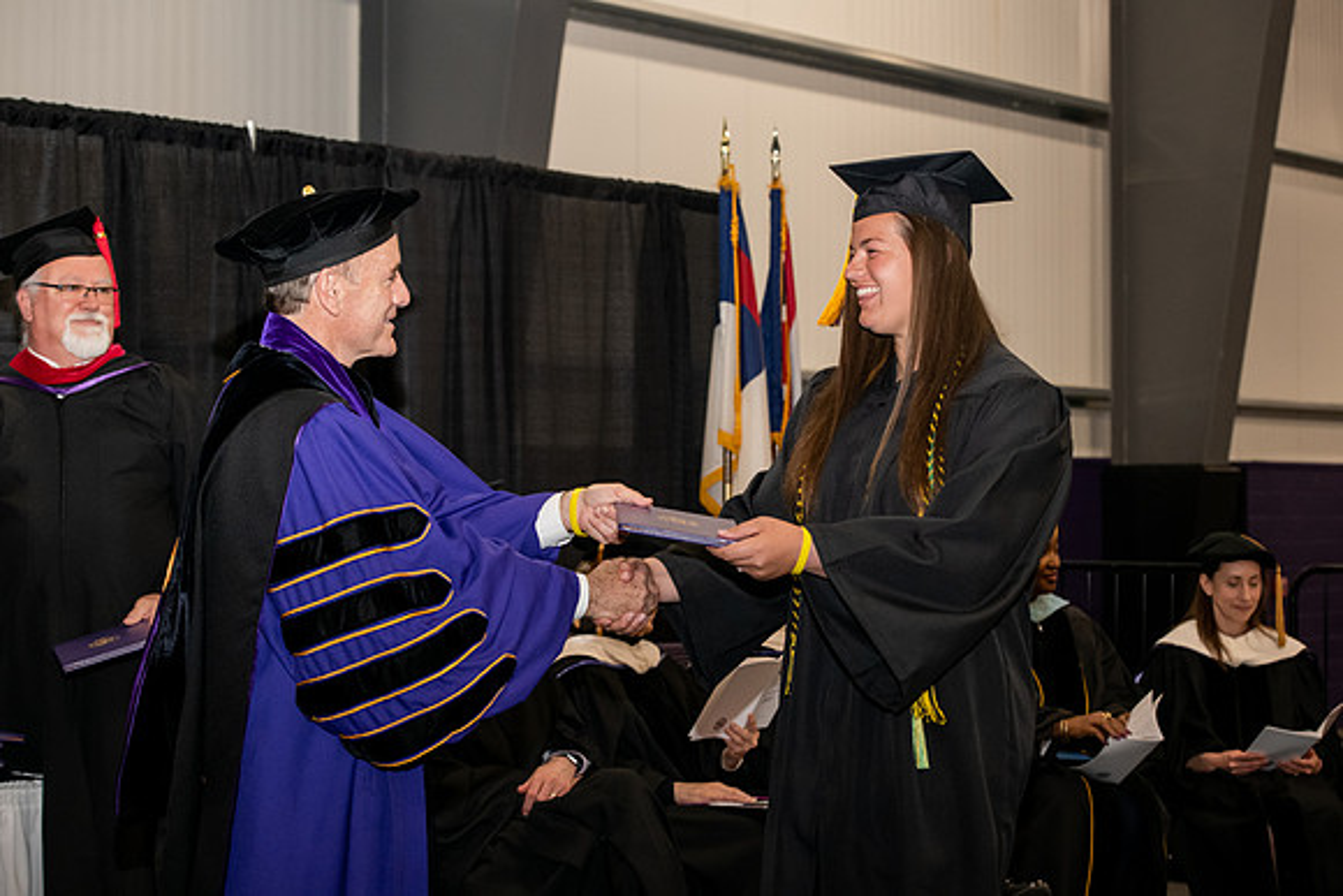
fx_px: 2612
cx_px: 672
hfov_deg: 28.8
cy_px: 448
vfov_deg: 19.5
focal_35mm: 70
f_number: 5.6
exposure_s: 1/200
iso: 2000
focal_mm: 70
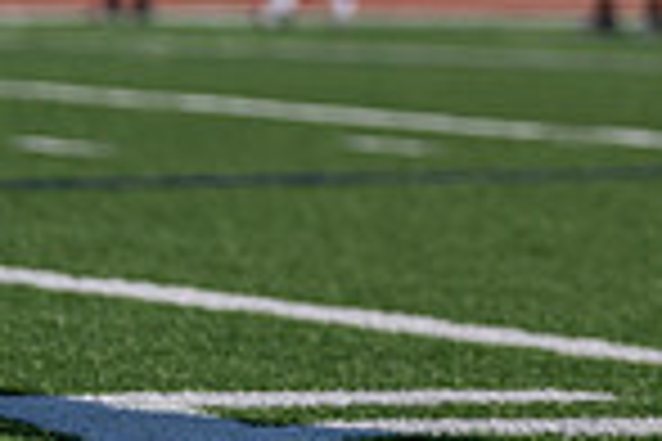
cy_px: -378
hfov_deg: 4.6
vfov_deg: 3.1
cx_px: 1162
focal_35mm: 444
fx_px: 8164
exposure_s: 1/2000
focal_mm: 105
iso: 100
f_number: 2.8
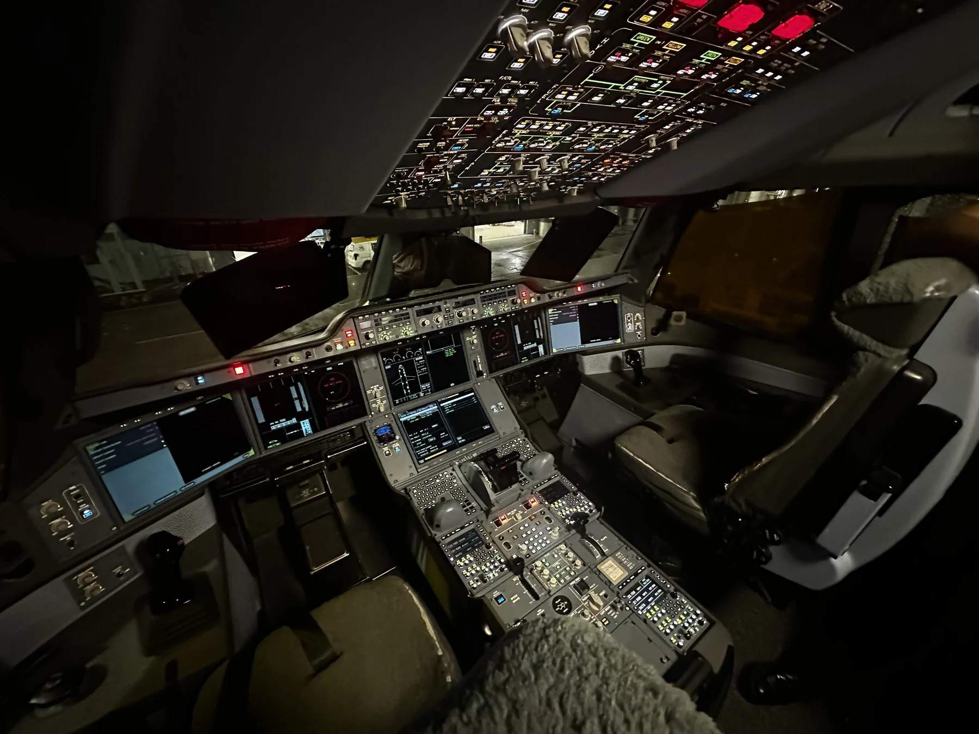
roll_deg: +0.2
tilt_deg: -27.6
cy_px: 367
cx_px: 490
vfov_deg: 85.7
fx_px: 396
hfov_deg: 102.1
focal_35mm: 14
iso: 2000
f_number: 2.2
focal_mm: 2.22
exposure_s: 1/30
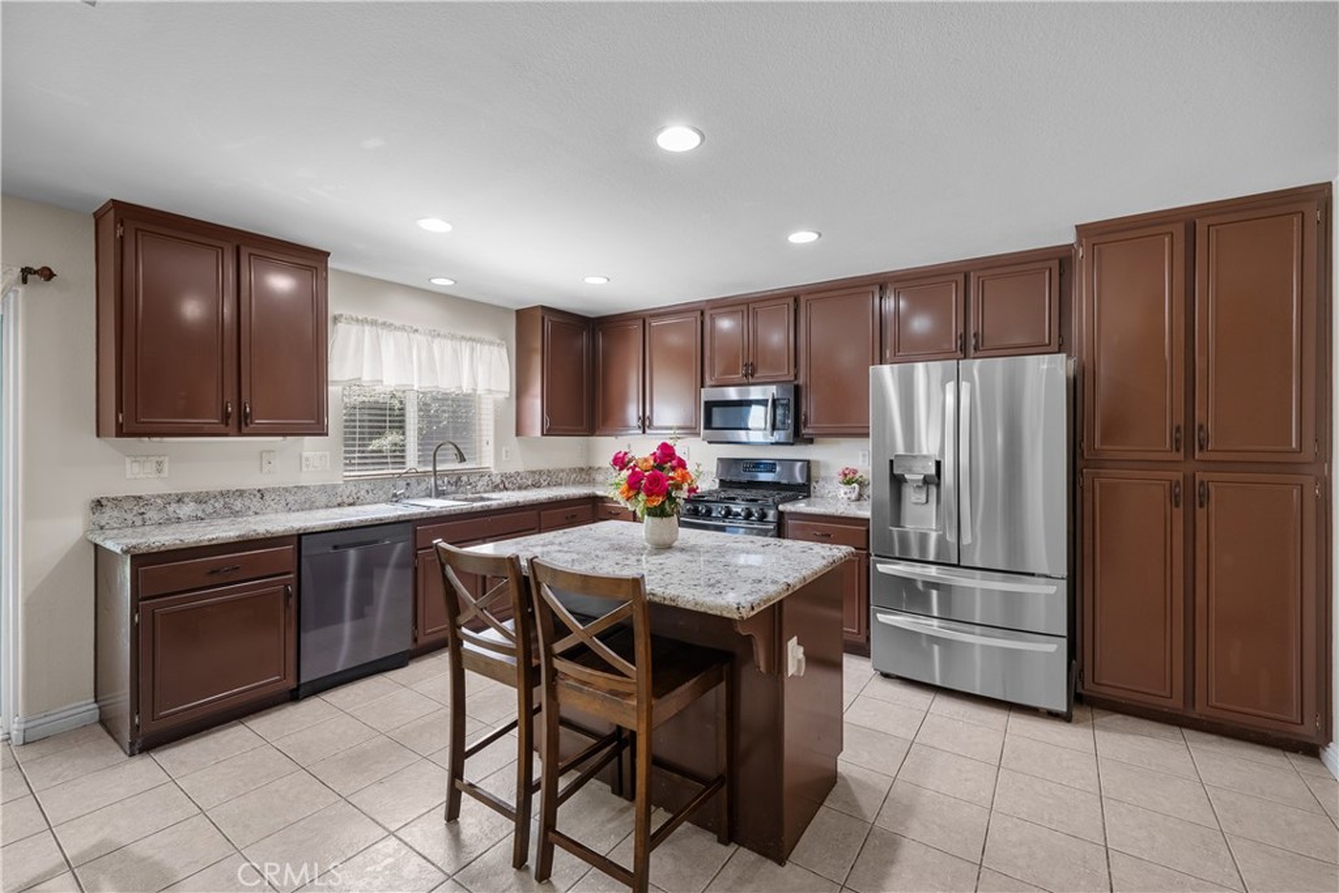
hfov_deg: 100.4
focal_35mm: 15
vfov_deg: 77.3
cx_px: 670
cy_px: 446
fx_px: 558
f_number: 9
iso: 100
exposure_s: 1/1.25
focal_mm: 15
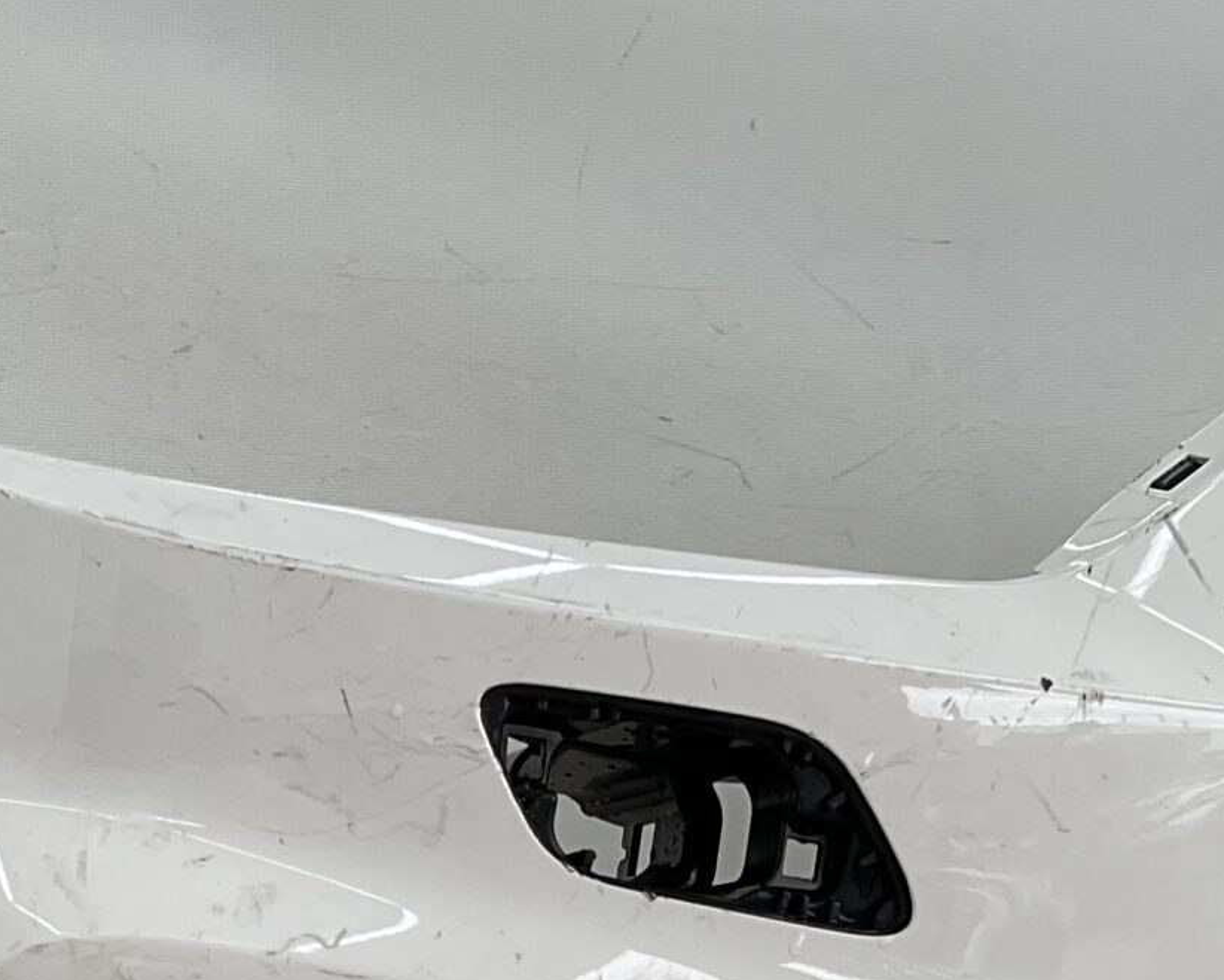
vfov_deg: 16.2
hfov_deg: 21.7
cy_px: 1416
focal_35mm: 88
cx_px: 705
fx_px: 3189
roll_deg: -4.2
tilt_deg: -18.0
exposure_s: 1/202
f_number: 1.8
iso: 16
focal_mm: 3
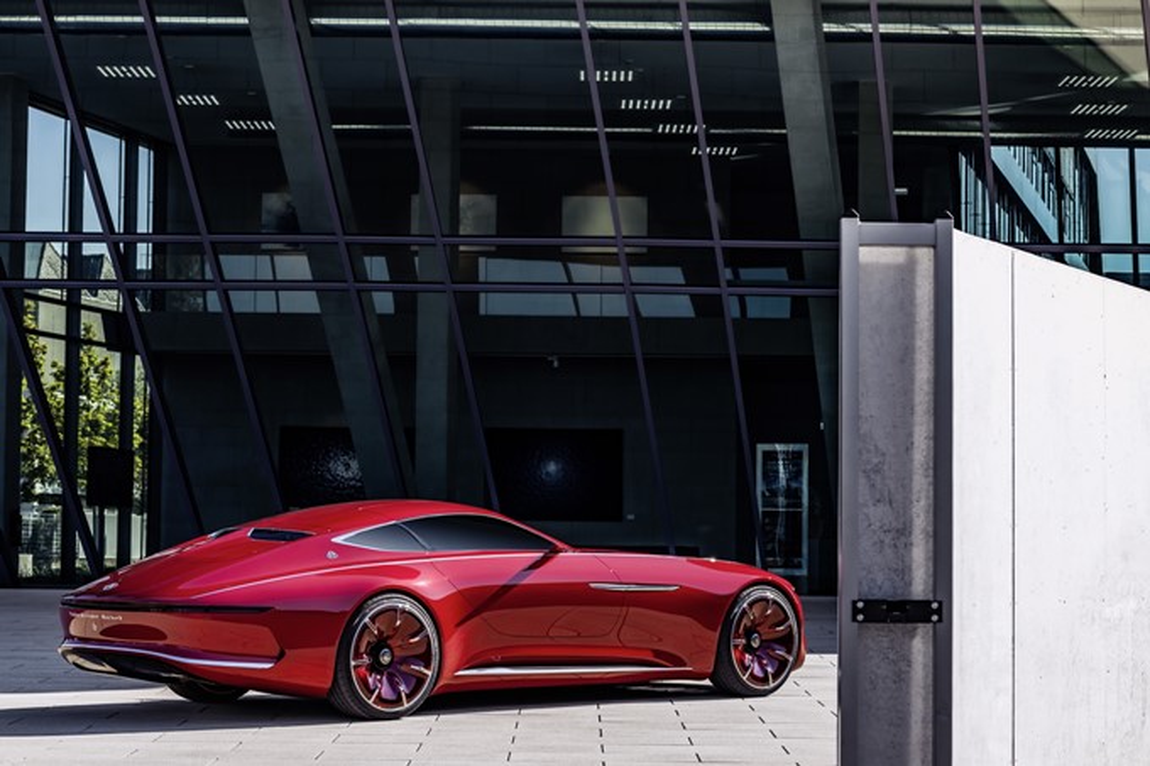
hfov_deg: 23.6
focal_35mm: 86
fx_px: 2746
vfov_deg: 15.9
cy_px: 383
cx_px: 575
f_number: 8
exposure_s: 1/200
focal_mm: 86
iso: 100
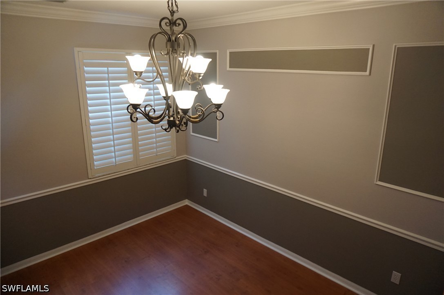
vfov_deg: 53.0
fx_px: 296
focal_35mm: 24
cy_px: 148
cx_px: 222
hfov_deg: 73.8
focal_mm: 16
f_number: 4
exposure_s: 1/160
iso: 1600
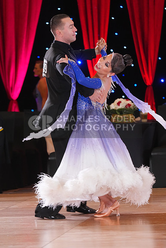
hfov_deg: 8.2
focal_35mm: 167
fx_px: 1154
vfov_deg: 12.3
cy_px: 124
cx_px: 83
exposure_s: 1/250
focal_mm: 167
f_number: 4.5
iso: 3200
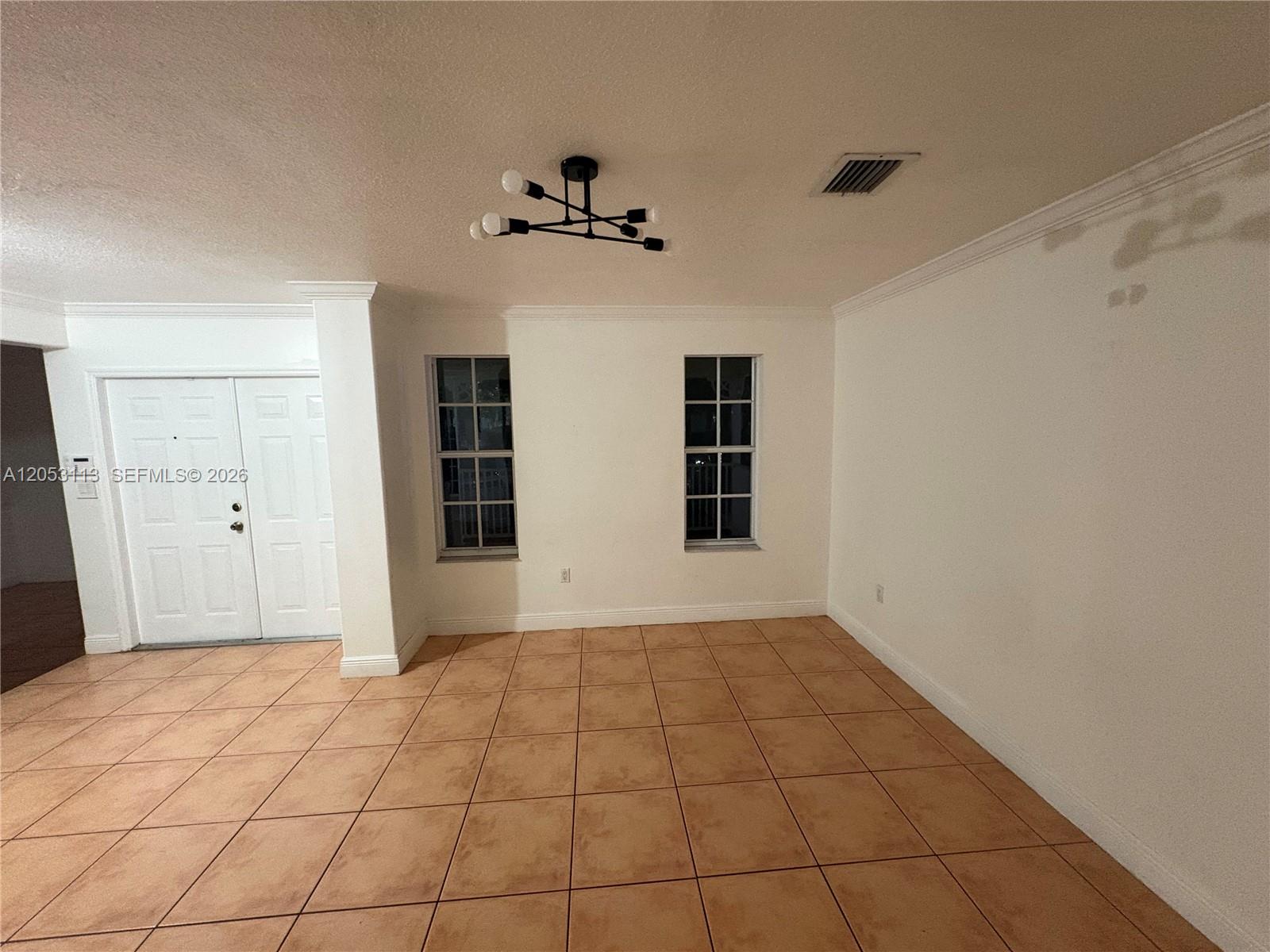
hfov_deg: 102.1
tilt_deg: -6.5
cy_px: 476
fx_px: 514
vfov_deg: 85.7
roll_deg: +1.1
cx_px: 635
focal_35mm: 14
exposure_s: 1/60
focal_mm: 2.22
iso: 640
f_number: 2.2
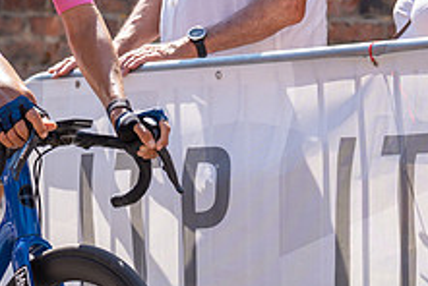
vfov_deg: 4.3
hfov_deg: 6.4
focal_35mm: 320
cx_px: 50
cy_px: -11
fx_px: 3809
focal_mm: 122
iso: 200
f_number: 3.5
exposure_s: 1/1000
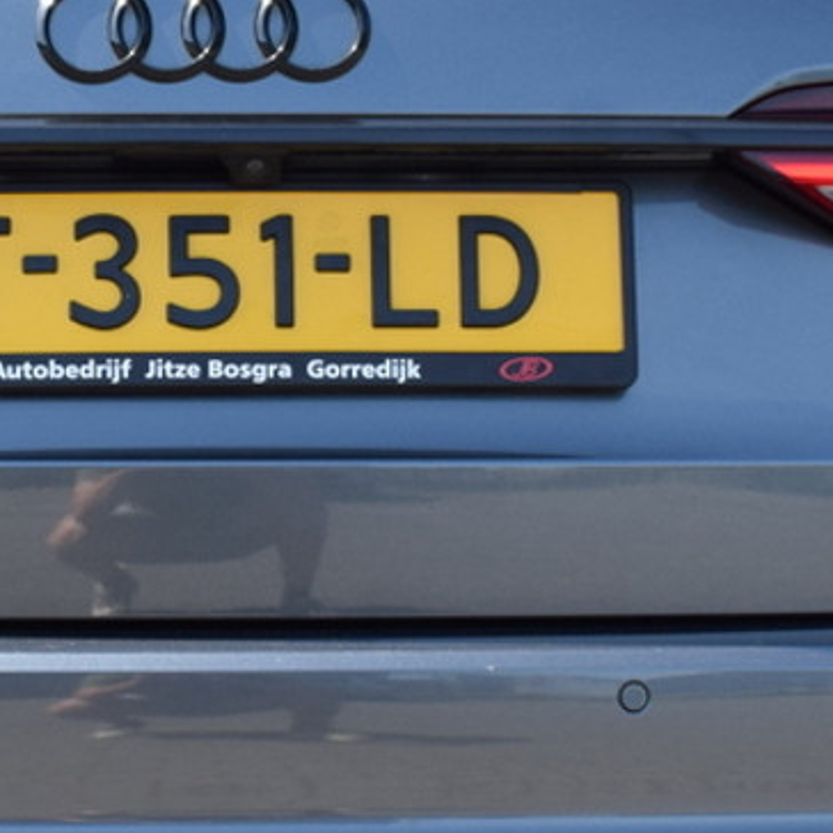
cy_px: 374
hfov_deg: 11.1
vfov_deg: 11.1
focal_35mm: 157
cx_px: 201
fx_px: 4274
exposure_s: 1/250
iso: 280
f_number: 8
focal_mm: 32
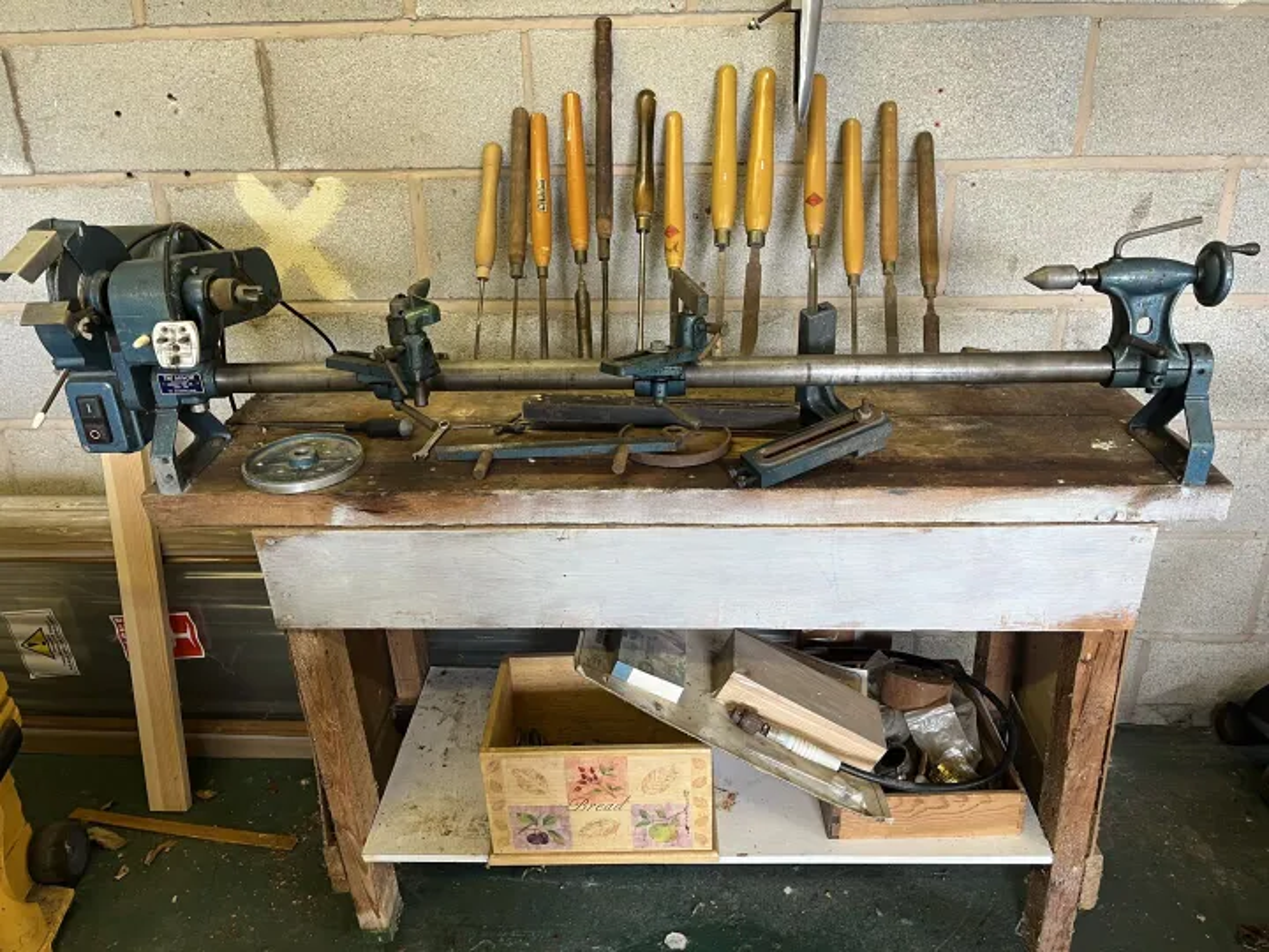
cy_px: 476
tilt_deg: -23.8
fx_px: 953
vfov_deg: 53.1
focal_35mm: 26
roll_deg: +1.6
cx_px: 634
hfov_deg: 67.3
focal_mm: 5.1
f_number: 1.6
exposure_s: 1/50
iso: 64
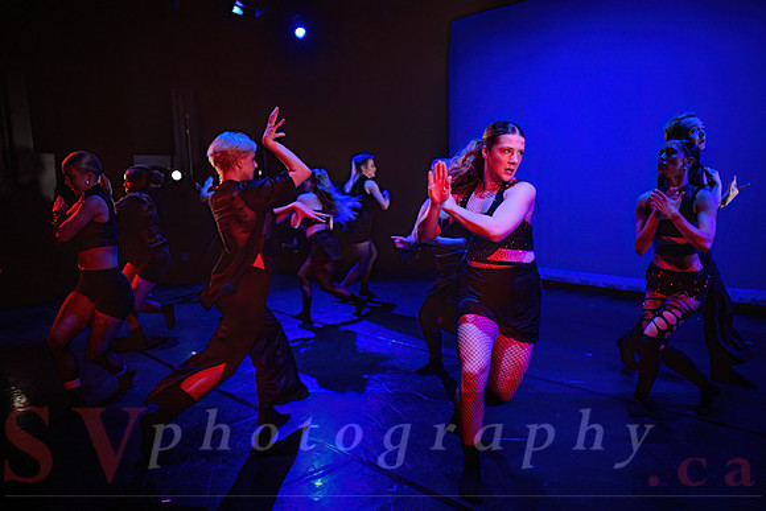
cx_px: 379
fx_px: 589
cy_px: 294
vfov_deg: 46.7
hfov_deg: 66.0
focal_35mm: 28
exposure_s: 1/300
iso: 3200
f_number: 2.8
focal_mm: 24
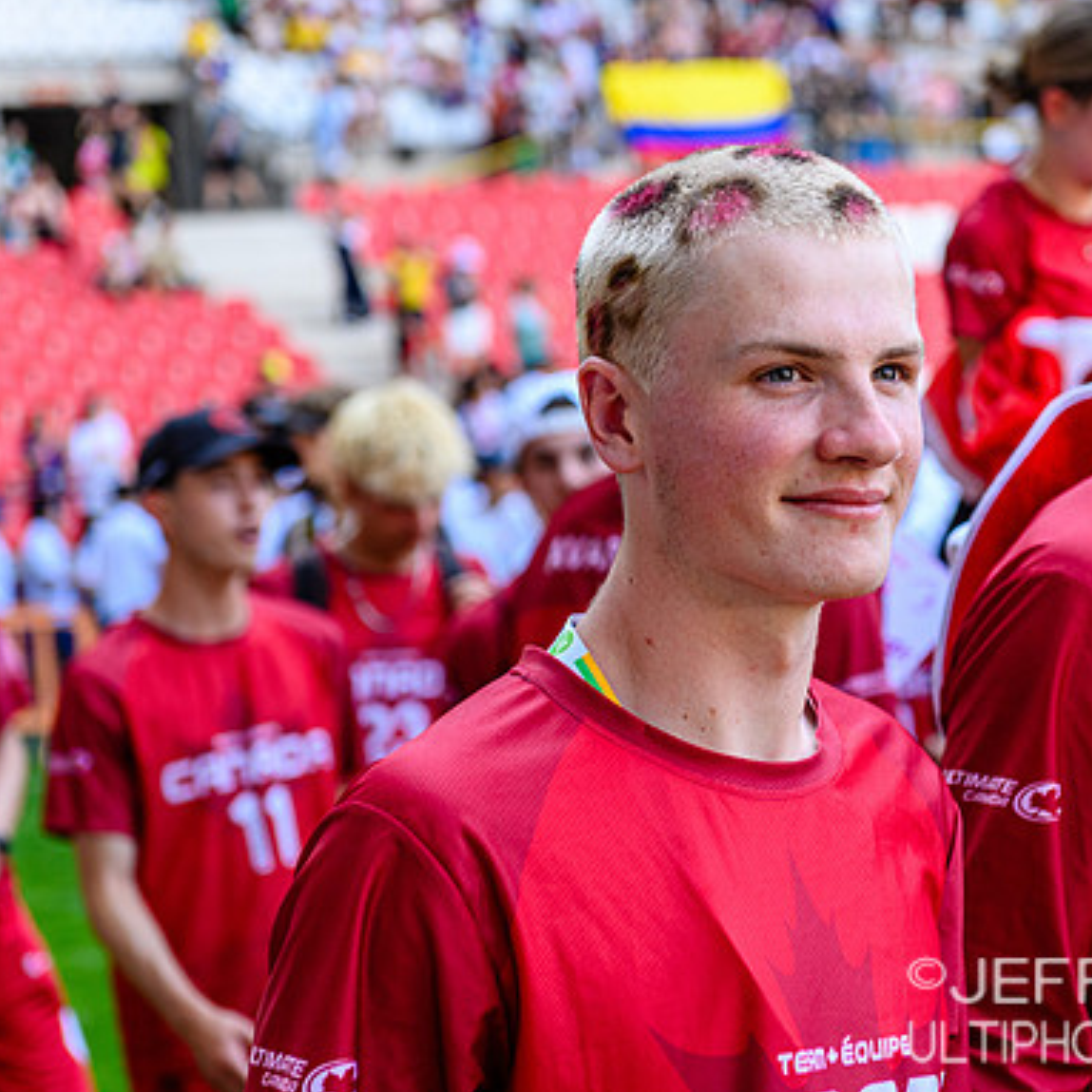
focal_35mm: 90
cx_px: 718
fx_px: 3212
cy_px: 546
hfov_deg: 19.2
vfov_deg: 19.3
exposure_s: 1/500
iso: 1250
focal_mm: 70
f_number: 4.5
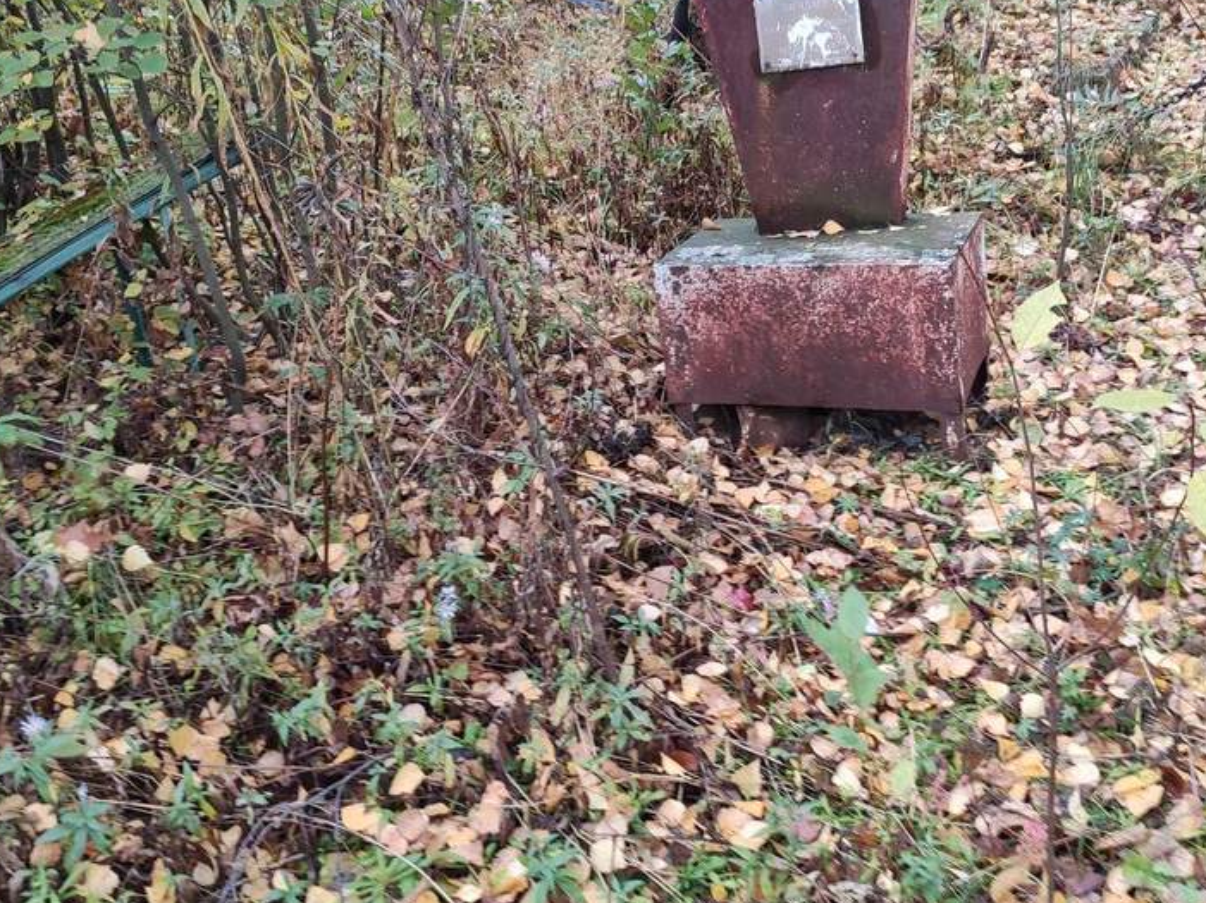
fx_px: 1323
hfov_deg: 49.0
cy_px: 279
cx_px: 638
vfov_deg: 37.2
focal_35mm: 38
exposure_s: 1/50
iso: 150
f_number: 1.75
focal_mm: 4.77
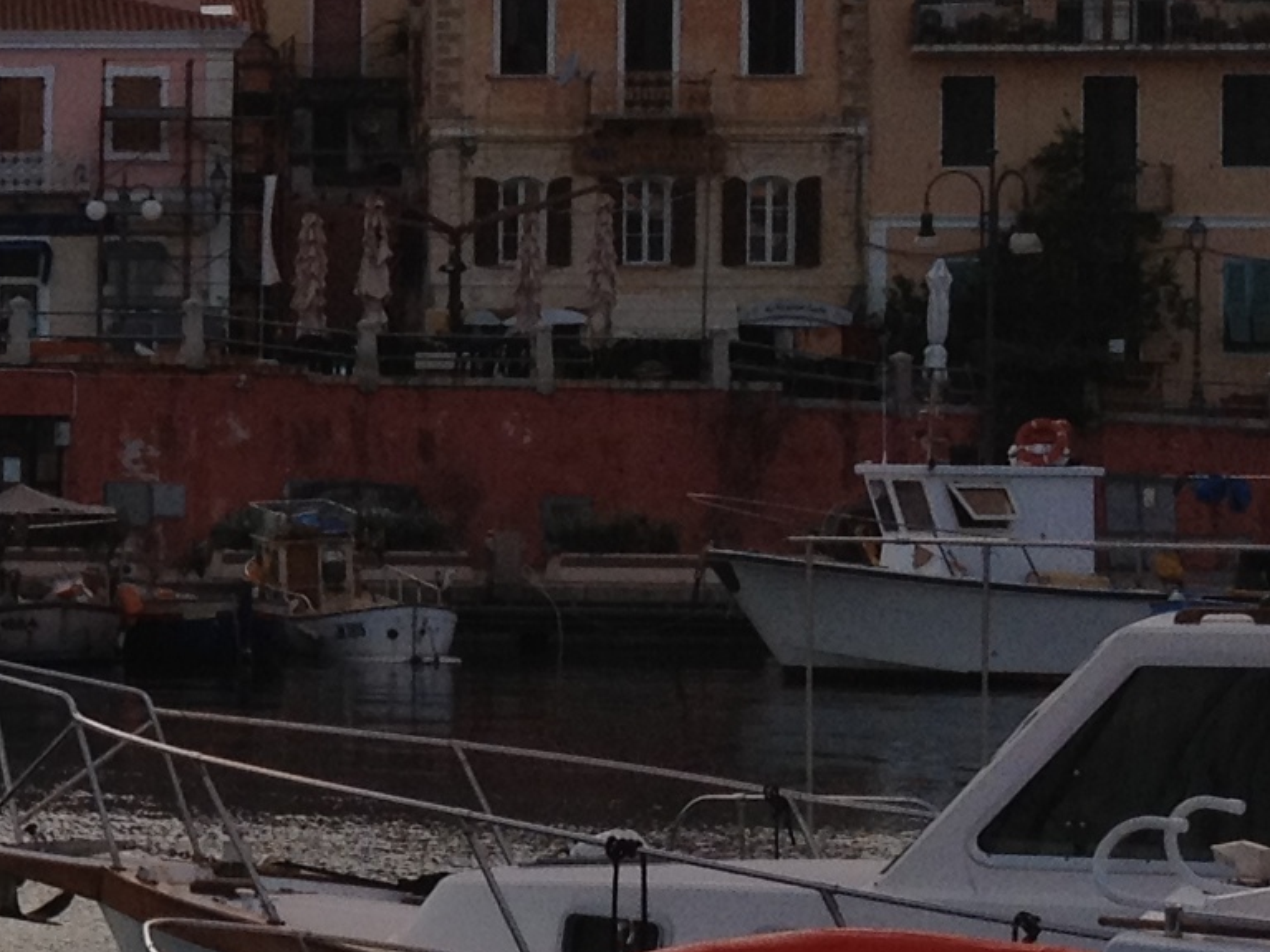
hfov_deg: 12.5
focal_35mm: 149
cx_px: -742
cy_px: 368
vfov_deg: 10.0
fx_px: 5466
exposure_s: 1/325
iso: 64
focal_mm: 4.28
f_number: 2.4
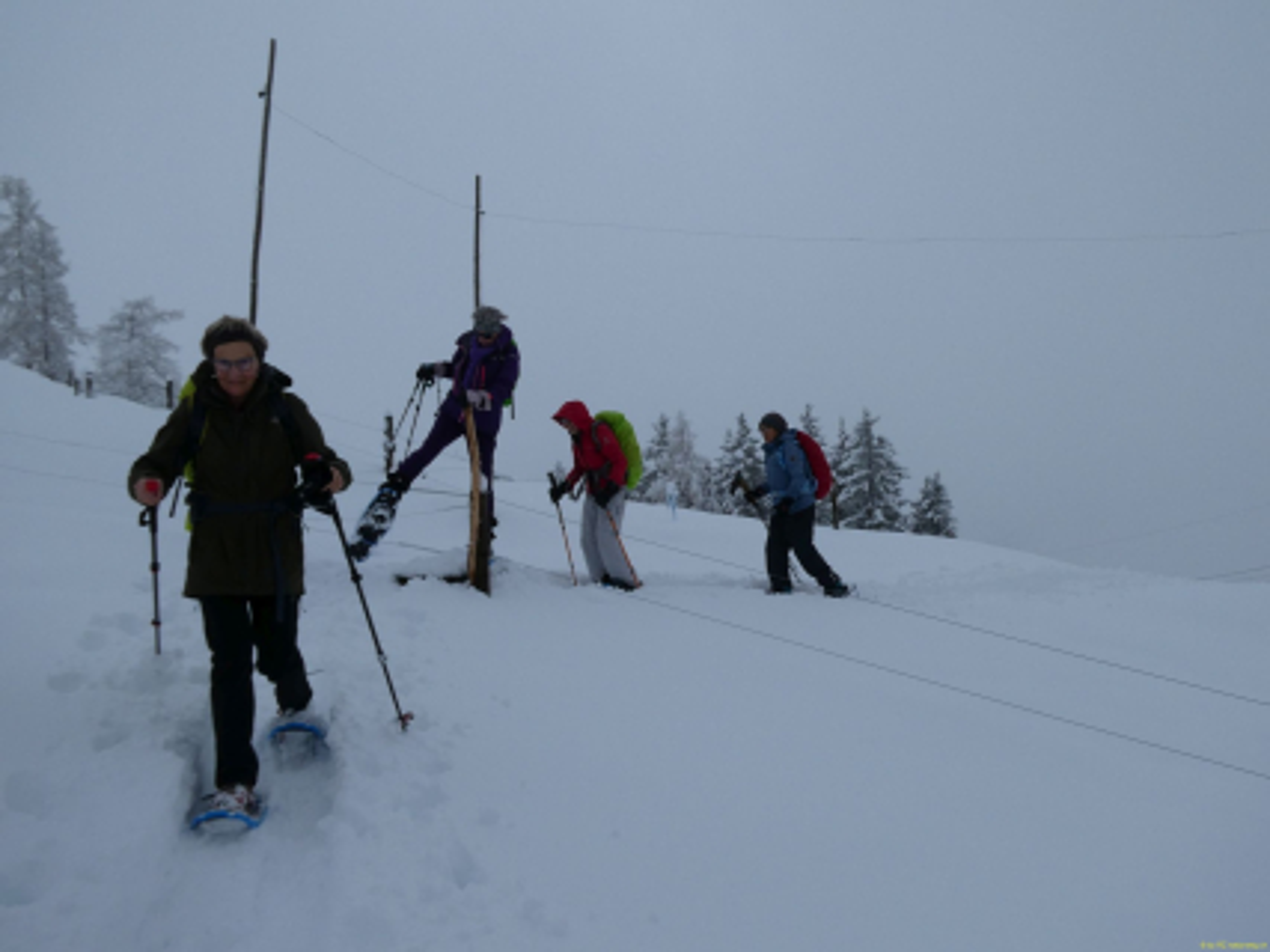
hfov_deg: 58.4
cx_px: 635
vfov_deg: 45.4
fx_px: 1137
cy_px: 476
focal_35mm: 31
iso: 80
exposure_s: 1/800
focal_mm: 5.4
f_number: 4
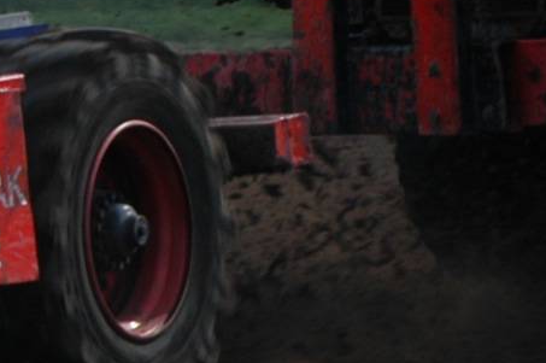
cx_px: -656
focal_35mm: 458
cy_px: -105
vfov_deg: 3.0
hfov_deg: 4.4
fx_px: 6939
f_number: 8
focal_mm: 46
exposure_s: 1/250
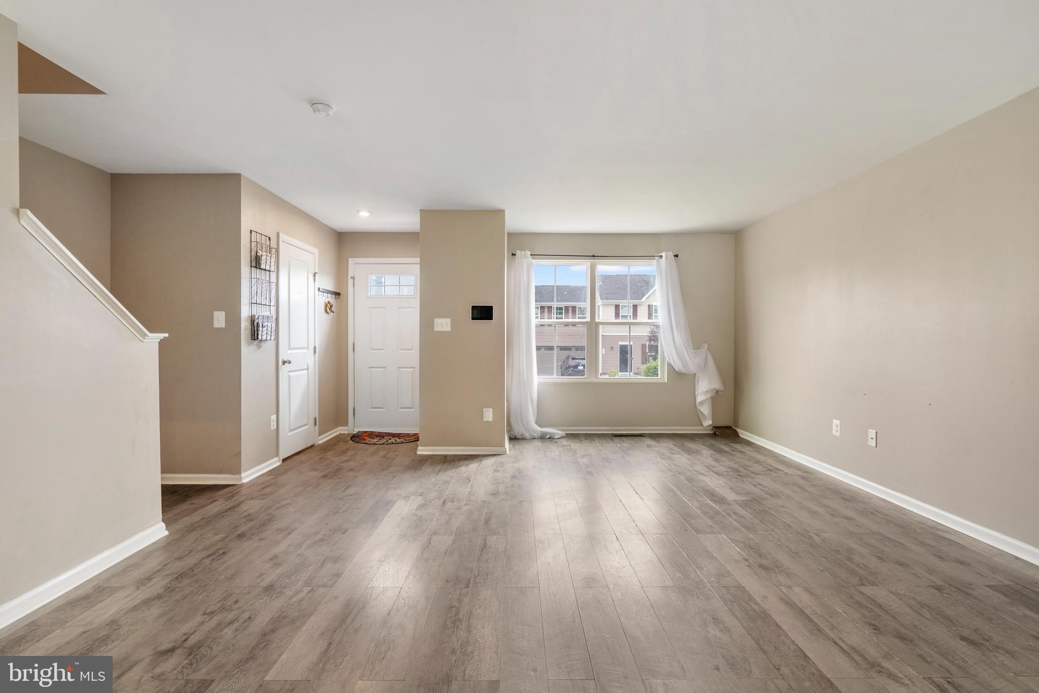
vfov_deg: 73.7
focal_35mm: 16
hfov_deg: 96.7
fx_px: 462
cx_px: 520
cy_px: 346
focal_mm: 16
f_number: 8
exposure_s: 1/160
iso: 640
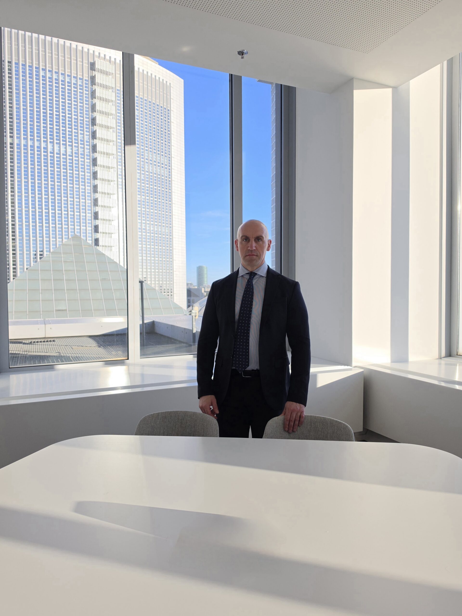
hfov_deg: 58.9
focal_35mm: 23
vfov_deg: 73.9
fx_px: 409
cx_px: 231
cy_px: 308
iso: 64
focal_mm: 6.5
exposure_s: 1/2500
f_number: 1.4
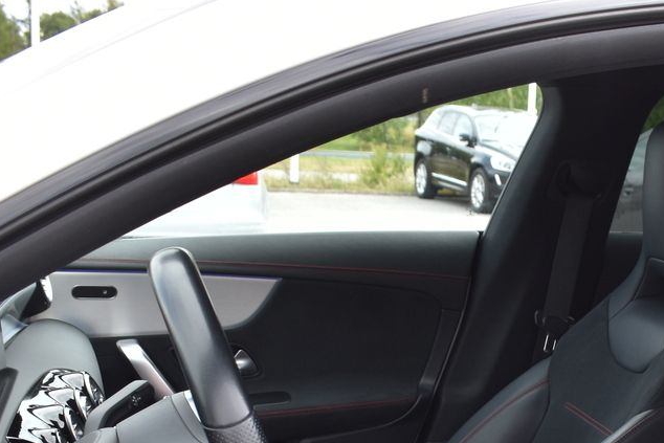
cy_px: 564
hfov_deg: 28.7
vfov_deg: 18.5
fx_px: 1273
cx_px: 511
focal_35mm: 69
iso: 200
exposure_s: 1/180
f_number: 6.7
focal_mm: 18
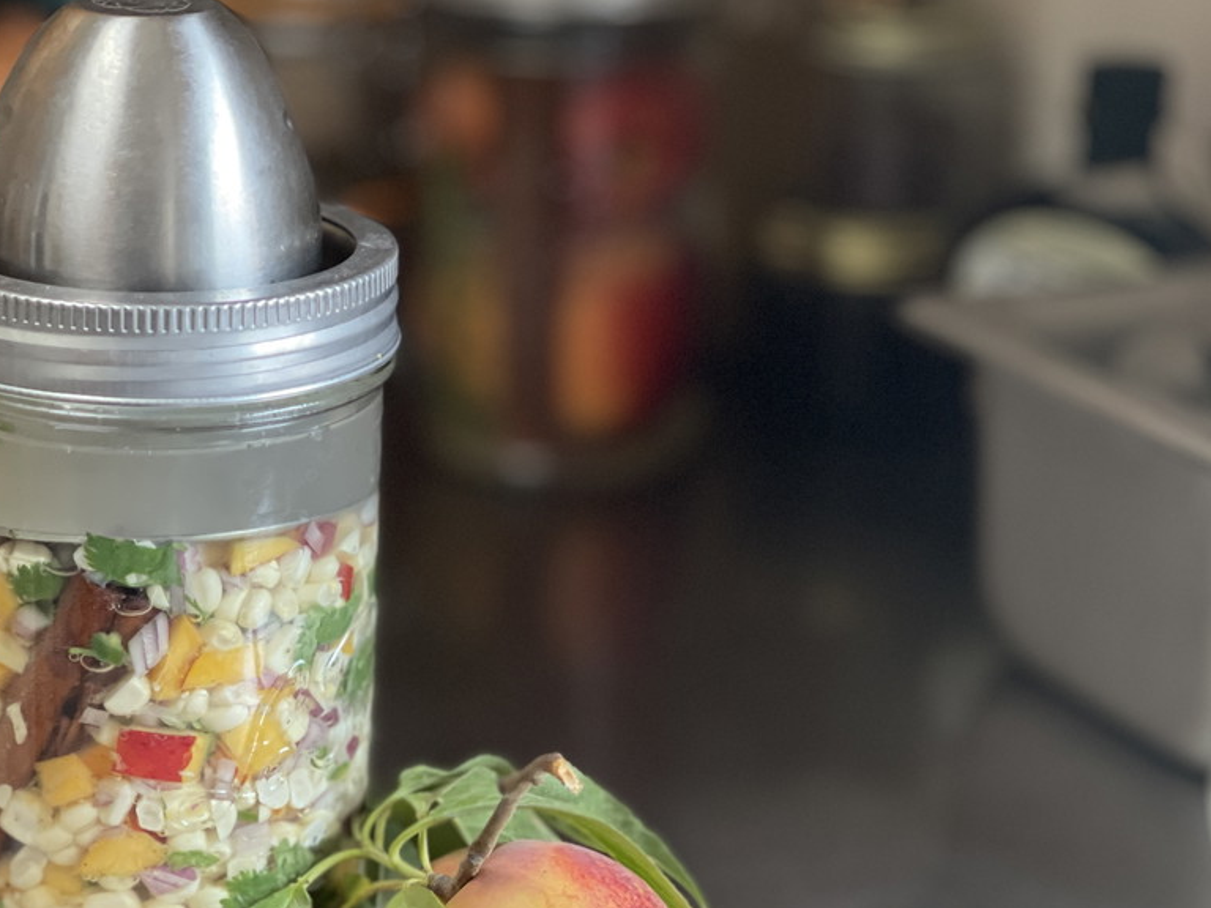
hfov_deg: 19.5
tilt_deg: -20.3
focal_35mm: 100
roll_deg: -1.4
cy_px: 605
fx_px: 3498
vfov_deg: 14.8
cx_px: 320
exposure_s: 1/40
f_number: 2.2
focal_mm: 7.5
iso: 250
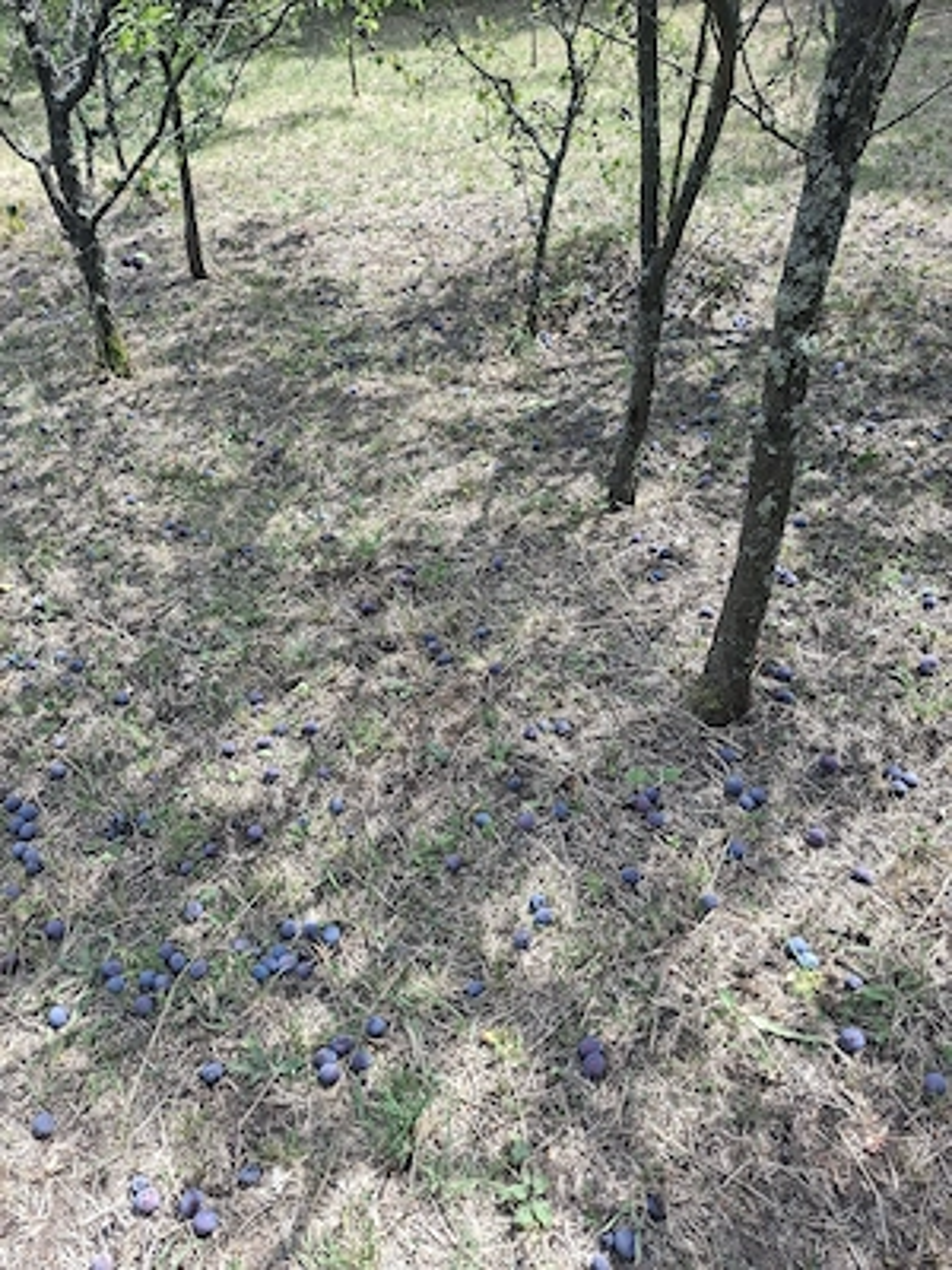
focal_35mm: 23
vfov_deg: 73.9
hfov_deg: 58.9
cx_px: 476
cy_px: 635
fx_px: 843
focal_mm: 5.54
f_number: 1.8
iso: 50
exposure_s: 1/435
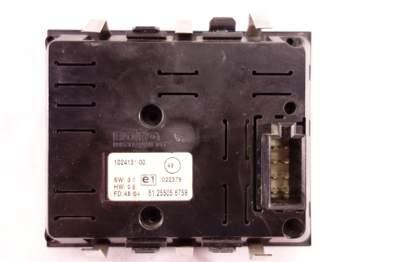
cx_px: 196
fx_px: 306
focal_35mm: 28
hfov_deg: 65.5
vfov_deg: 46.4
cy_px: 131
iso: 640
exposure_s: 1/100
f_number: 1.8
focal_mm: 10.4
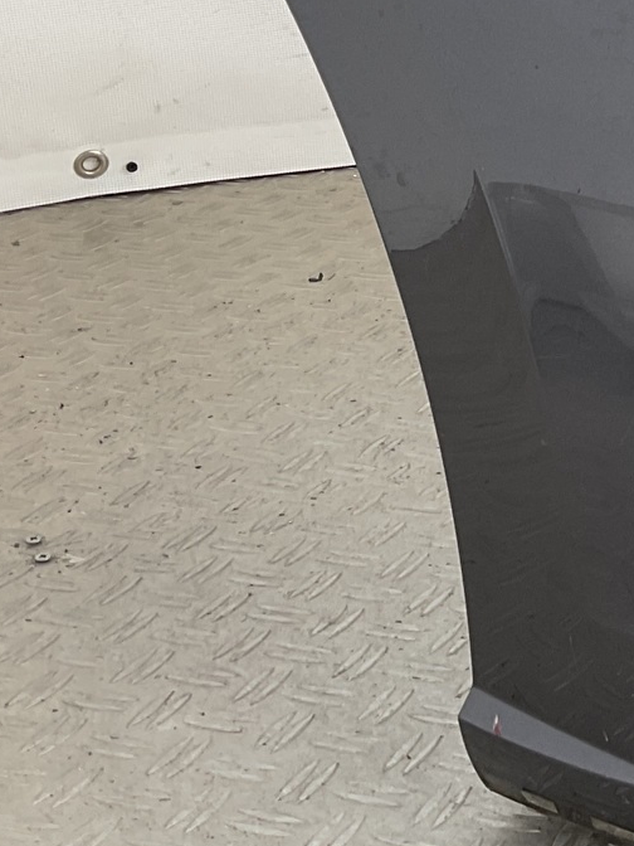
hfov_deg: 14.9
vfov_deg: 22.3
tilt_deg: -19.9
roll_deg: -3.4
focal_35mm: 87
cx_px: 1130
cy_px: 235
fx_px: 2125
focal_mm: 3
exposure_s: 1/151
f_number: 1.8
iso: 16
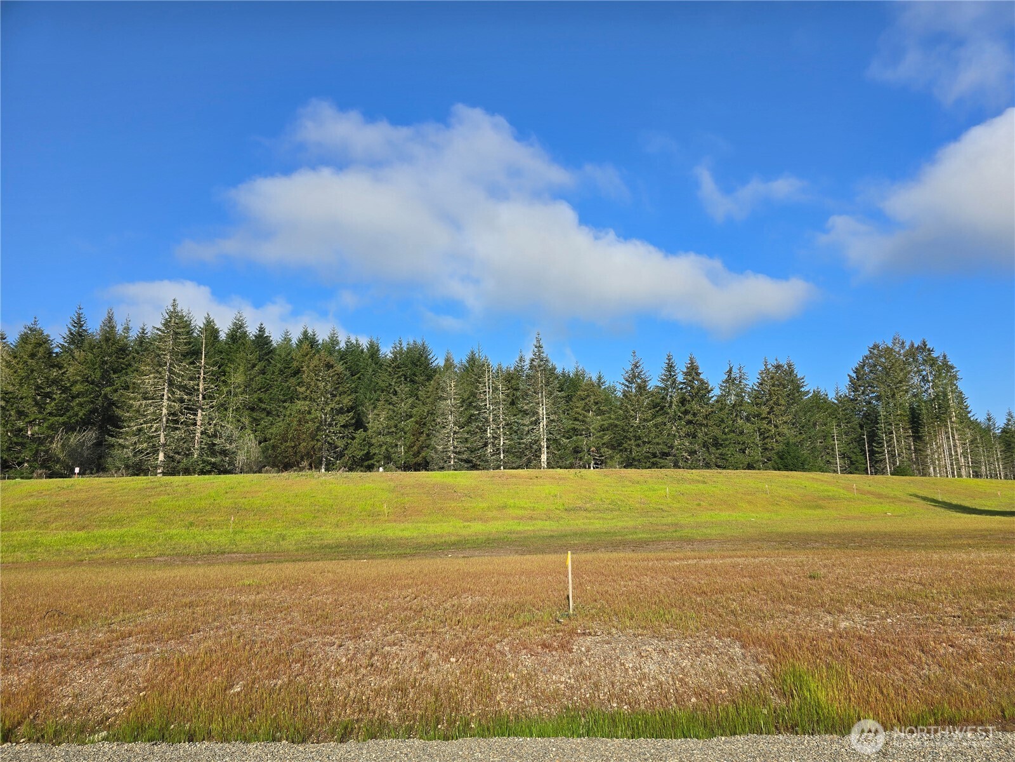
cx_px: 508
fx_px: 674
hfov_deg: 73.9
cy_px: 381
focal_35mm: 23
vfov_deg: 58.9
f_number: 1.7
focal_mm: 6.3
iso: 12
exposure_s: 1/728
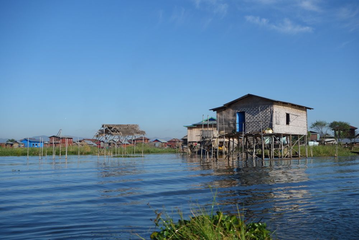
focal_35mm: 42
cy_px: 120
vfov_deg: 31.9
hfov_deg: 46.4
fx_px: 419
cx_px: 180
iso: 125
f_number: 5.6
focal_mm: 15.64
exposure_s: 1/800
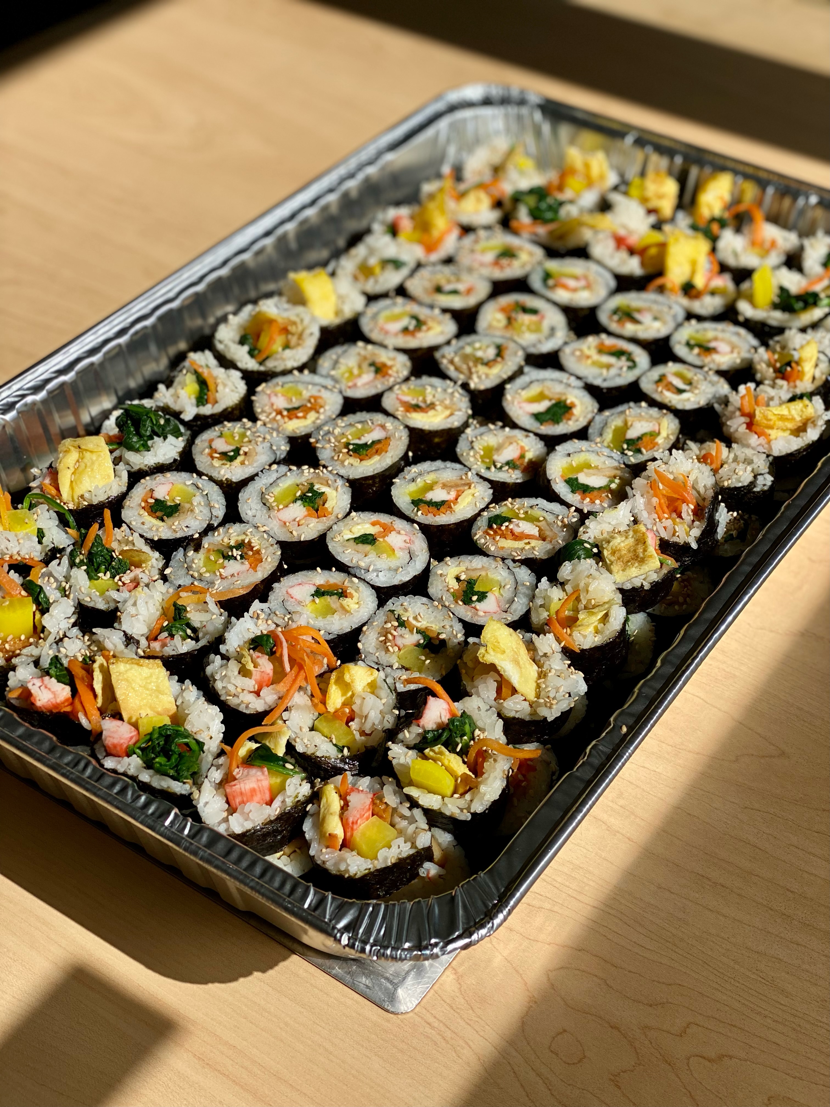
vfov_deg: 36.8
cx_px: 415
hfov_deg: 28.0
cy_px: 554
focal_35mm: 52
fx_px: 1662
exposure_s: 1/3195
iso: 25
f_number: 2
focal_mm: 6
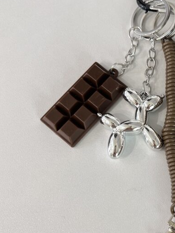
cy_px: 139
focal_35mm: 52
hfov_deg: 26.9
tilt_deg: -73.8
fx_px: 351
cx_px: 163
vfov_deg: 36.7
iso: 125
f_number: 1.5
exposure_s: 1/100
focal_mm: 5.7
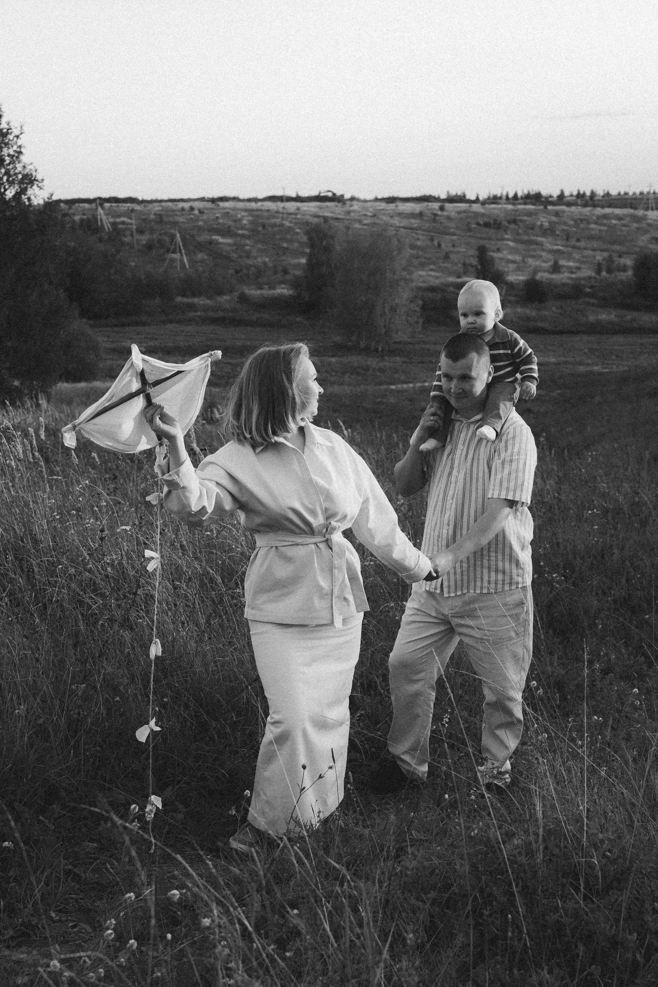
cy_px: 494
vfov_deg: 41.1
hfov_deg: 28.1
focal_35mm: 48
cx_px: 329
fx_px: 1316
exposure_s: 1/320
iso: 400
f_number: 4
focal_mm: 32
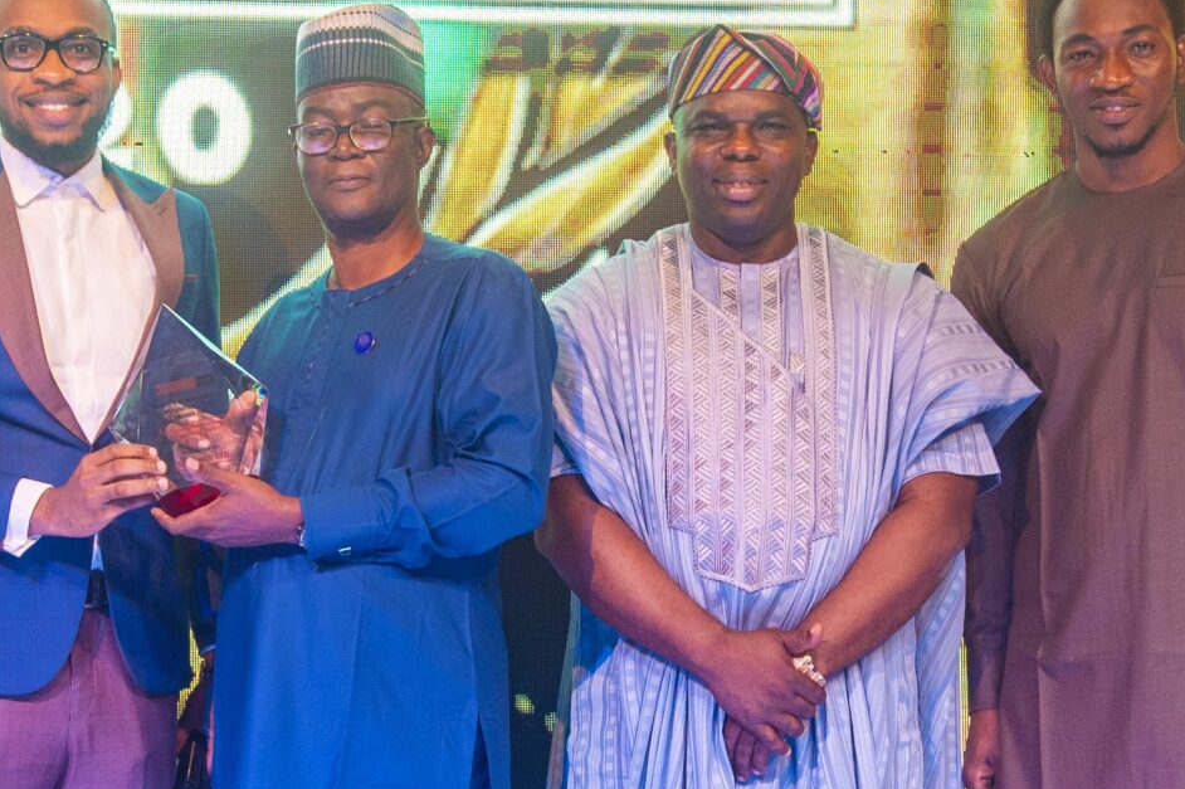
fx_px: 3487
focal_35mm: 106
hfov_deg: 19.3
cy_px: 666
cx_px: 462
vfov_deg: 12.8
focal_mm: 26
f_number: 3.2
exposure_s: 1/100
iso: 320
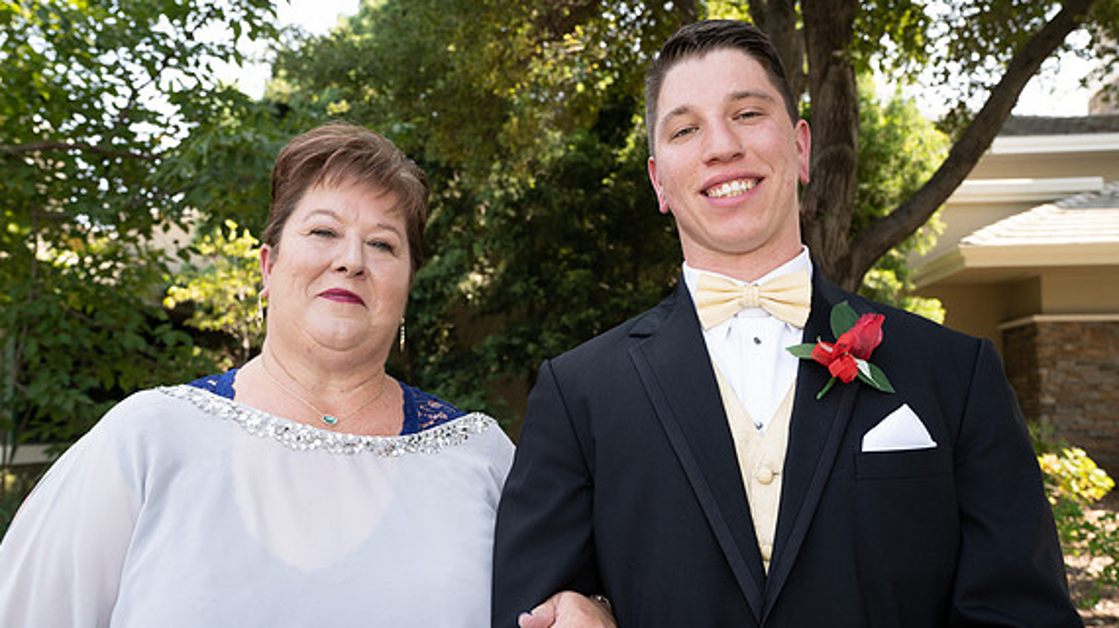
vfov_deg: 36.6
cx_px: 554
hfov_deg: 61.0
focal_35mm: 32
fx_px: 949
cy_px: 346
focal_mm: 30
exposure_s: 1/160
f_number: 6.3
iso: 400
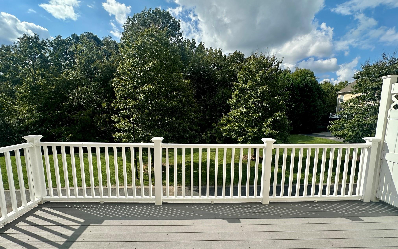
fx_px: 163
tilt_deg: -8.3
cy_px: 137
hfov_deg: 101.5
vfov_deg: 74.6
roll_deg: +1.3
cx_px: 198
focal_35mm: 15
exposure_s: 1/1276
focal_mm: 2.22
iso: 40
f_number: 2.2
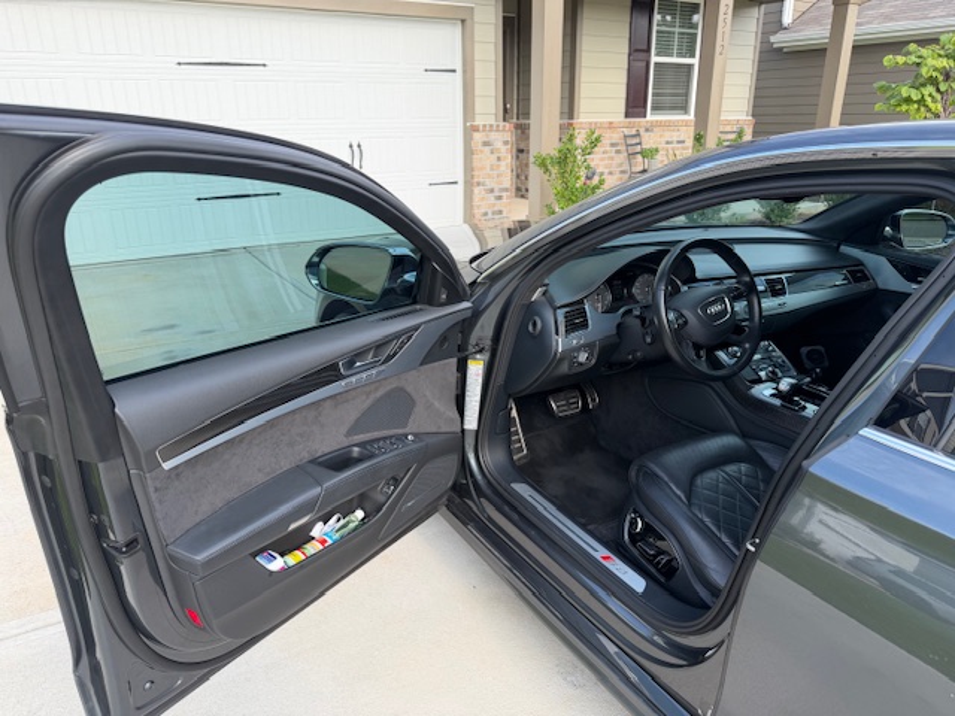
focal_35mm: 24
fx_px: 662
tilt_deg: -19.9
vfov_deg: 56.8
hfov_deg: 71.6
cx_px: 478
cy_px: 358
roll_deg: +1.3
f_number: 1.78
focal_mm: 6.76
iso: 100
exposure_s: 1/757
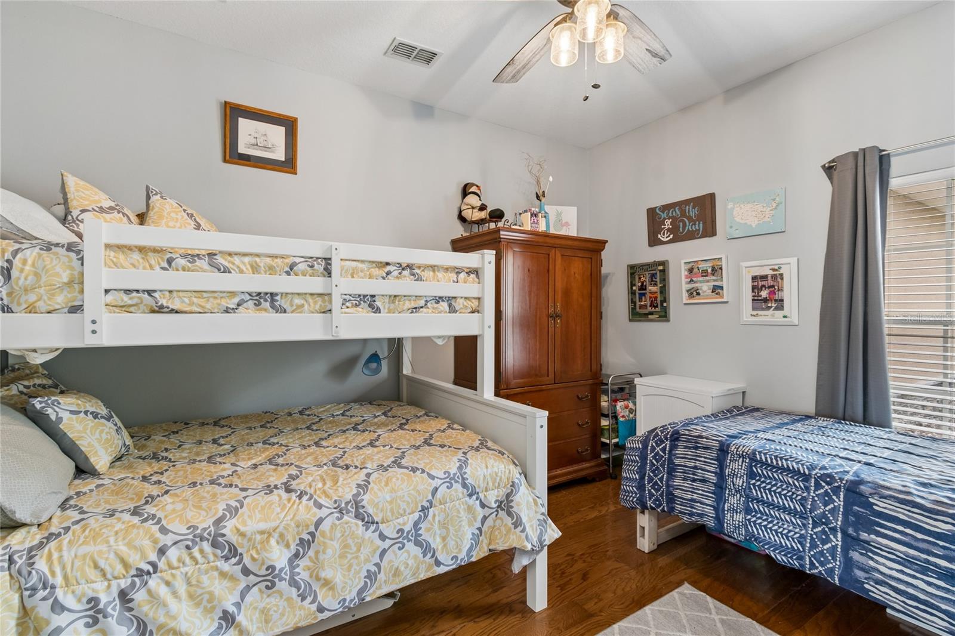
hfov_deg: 100.4
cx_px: 478
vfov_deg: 77.3
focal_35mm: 15
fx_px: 398
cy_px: 318
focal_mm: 10
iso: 100
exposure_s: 1/4
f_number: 7.1
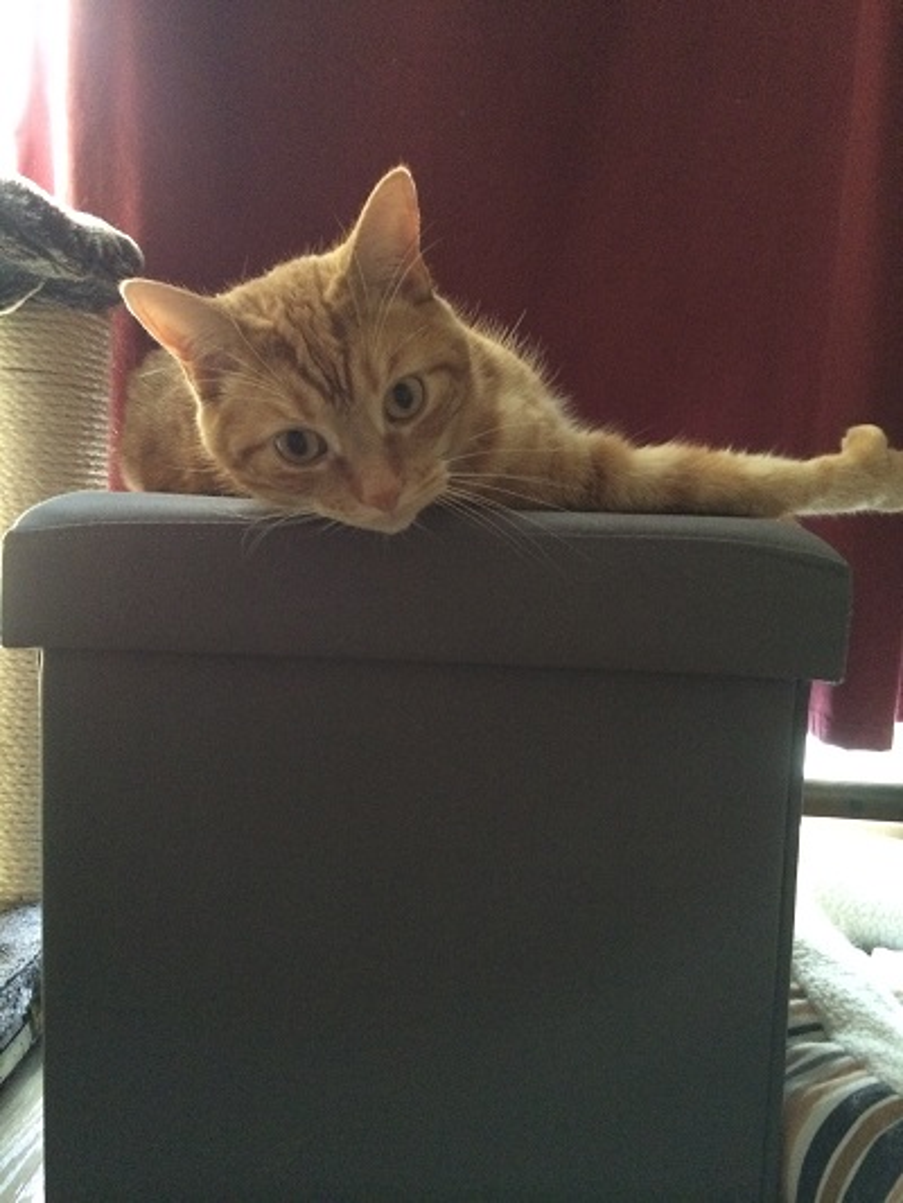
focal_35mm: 30
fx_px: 1043
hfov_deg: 46.8
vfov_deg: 60.0
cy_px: 602
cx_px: 452
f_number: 2.2
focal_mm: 4.12
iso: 500
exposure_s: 1/15
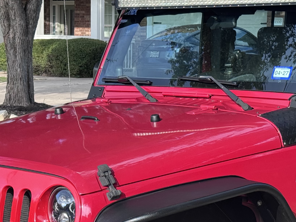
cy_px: 195
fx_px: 1018
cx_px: 244
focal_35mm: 119
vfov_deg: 12.4
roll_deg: -2.2
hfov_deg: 16.4
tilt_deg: -7.6
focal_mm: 6.76
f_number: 1.78
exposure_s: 1/535
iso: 64
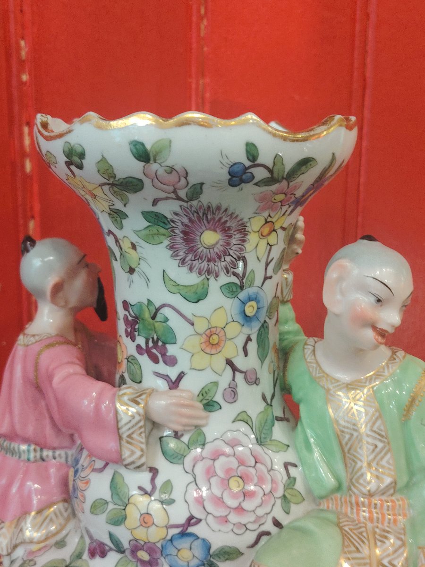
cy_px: 284
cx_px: 212
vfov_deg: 39.7
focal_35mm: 48
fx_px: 786
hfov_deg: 30.3
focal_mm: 5.25
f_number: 4
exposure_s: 1/25
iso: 435
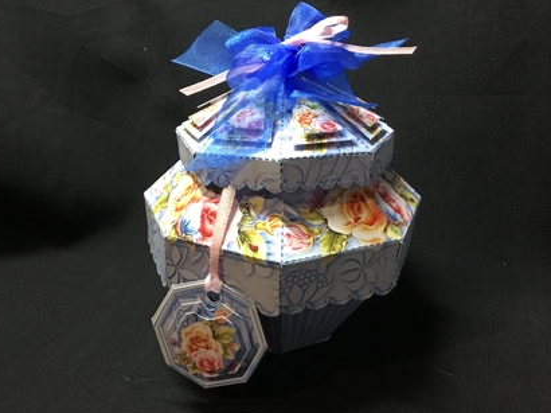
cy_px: 225
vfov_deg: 41.7
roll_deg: +1.4
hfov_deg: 54.0
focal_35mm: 34
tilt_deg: -24.5
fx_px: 541
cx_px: 263
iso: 160
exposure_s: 1/33
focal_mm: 3.3
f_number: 2.4
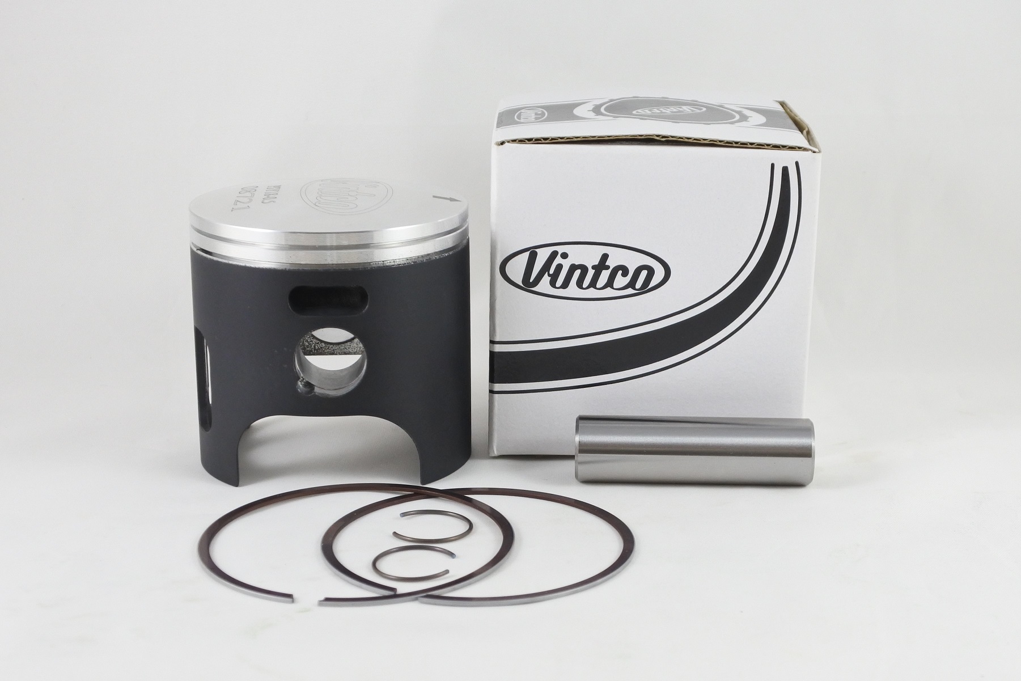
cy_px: 340
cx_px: 510
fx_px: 1191
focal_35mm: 42
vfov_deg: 31.9
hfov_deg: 46.4
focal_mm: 15.7
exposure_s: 1/125
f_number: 4.2
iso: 500
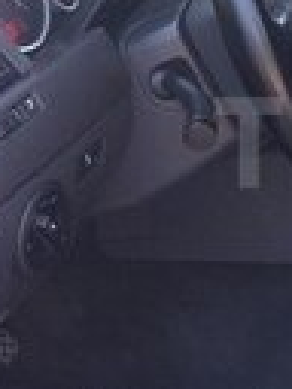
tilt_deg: -28.1
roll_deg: +1.1
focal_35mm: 112
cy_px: 143
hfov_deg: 12.1
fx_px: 1260
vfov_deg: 17.5
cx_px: 526
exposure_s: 1/50
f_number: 2.2
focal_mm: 4.15
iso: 40
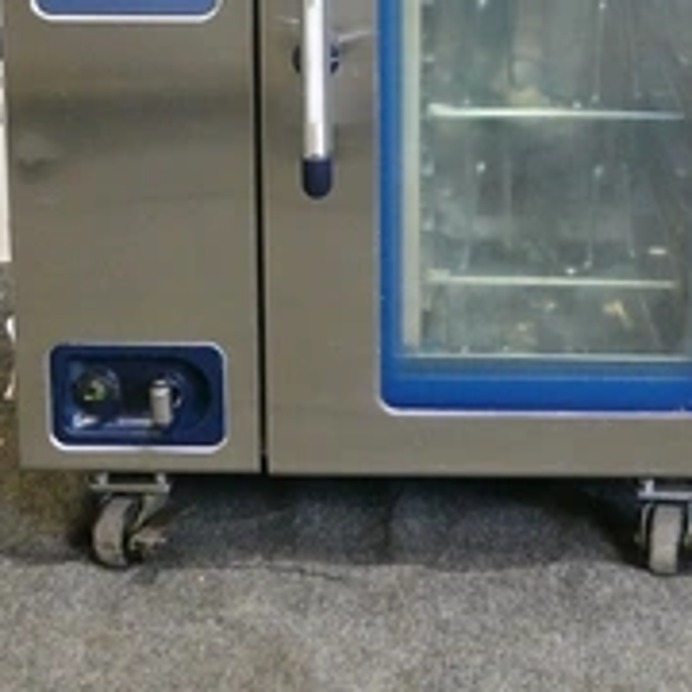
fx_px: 1832
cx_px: 408
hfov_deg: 21.4
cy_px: 0
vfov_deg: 20.7
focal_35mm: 81
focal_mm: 15.9
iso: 2000
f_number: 4
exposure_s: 1/50
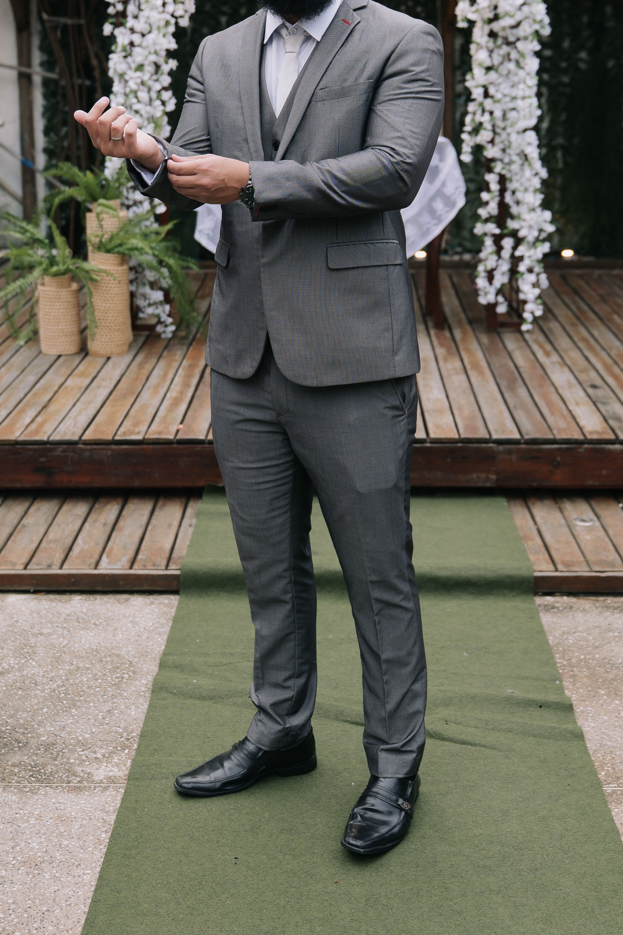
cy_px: 298
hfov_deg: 26.5
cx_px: 322
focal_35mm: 51
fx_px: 1324
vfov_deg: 38.4
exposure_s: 1/125
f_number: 2.8
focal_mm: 31
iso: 125
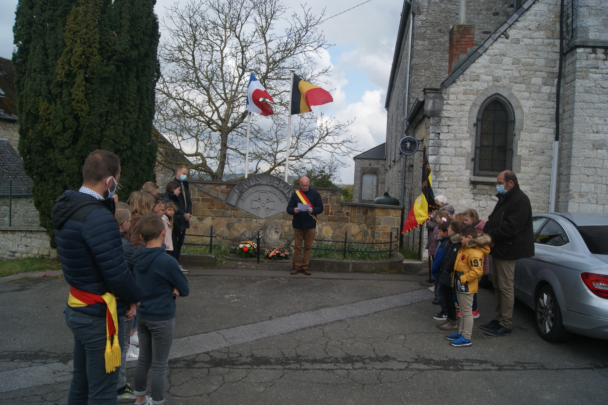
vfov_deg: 47.9
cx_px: 304
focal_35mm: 27
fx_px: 456
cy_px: 202
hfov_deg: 67.4
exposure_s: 1/125
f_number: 10
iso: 100
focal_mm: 18
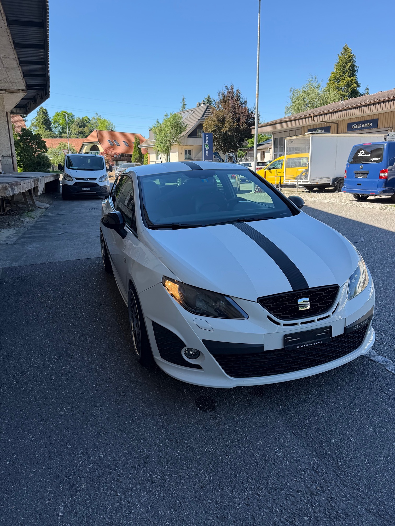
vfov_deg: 71.6
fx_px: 365
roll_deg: +0.5
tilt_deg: -13.9
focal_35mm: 24
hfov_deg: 56.8
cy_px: 263
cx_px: 198
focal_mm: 6.76
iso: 80
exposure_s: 1/1292
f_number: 1.78
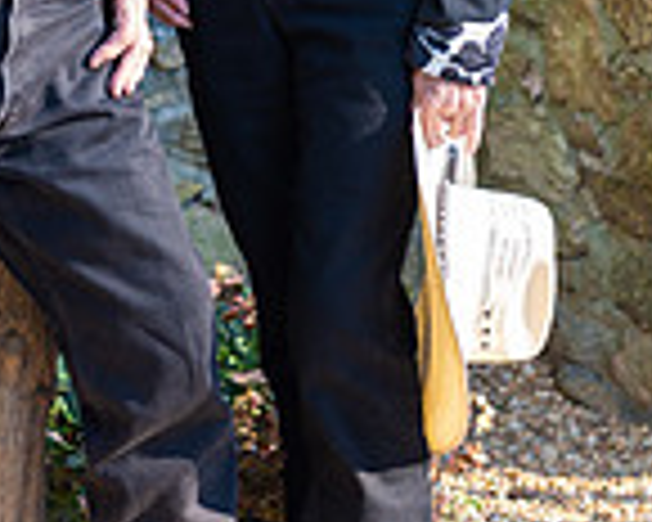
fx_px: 2933
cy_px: -315
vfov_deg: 9.8
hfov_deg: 12.7
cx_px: 245
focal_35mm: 152
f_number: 2.8
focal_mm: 52
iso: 400
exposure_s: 1/160
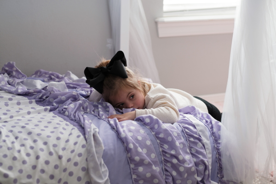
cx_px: 138
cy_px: 92
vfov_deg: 18.2
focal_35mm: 75
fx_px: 575
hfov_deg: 27.0
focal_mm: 50
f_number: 2.2
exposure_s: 1/125
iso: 200
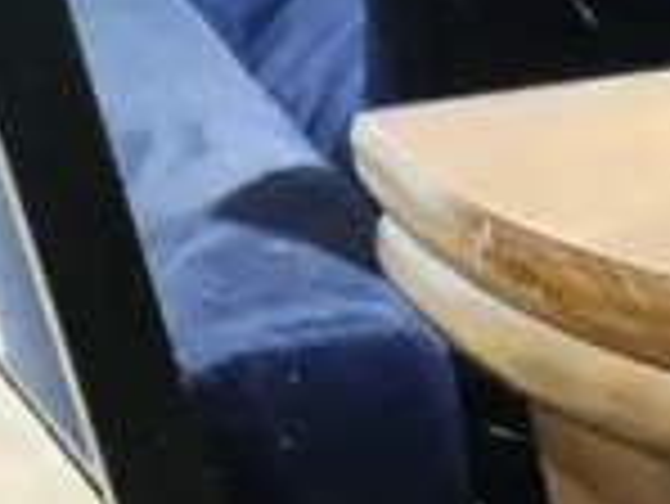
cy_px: 1393
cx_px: 2289
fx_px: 3719
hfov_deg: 8.1
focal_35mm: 192
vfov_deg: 7.1
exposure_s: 1/60
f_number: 4
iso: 2500
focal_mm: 14
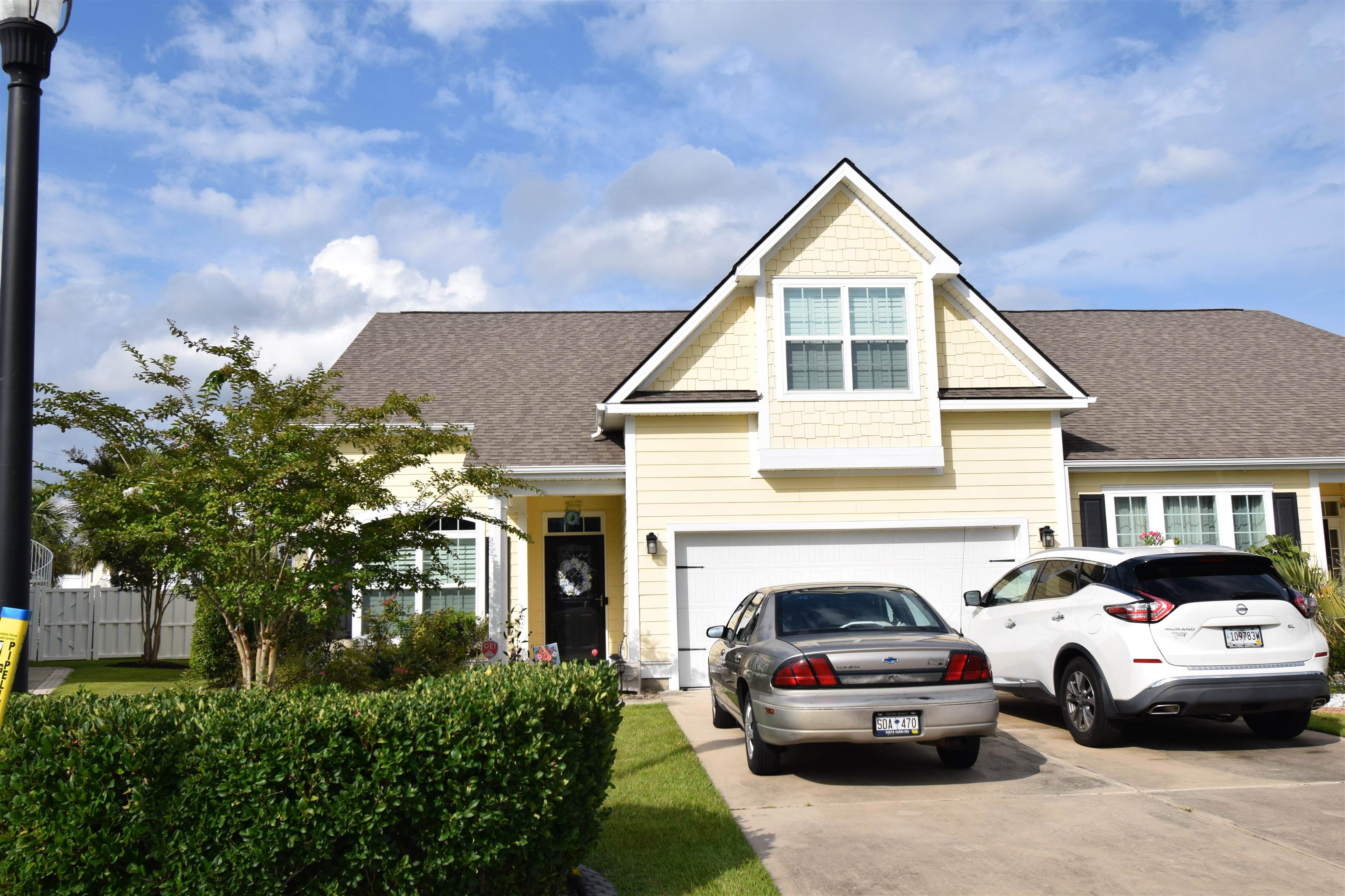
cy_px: 448
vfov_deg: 43.6
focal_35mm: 30
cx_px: 672
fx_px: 1121
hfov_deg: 61.9
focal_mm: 20
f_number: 10
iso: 200
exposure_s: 1/400
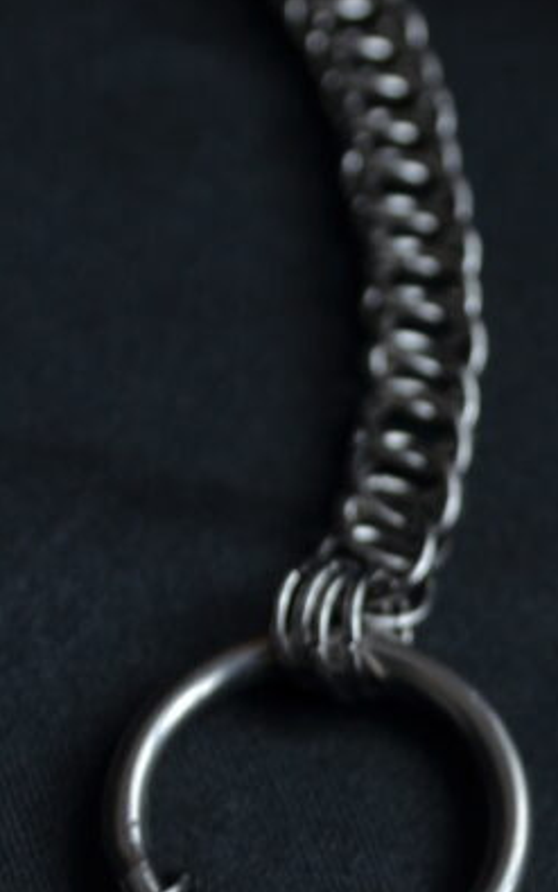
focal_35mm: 112
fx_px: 2724
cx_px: 492
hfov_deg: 11.6
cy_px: 598
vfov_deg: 18.5
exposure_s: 1/20
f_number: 5.6
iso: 400
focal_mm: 32
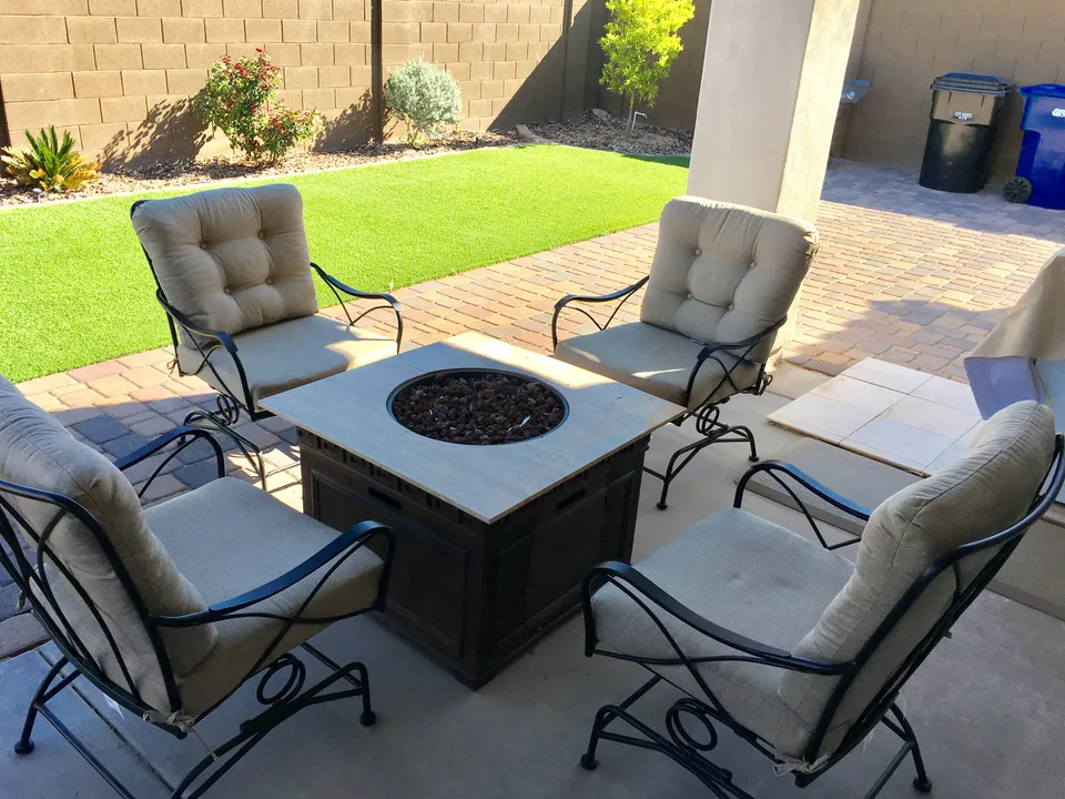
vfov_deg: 48.2
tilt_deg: -24.7
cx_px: 532
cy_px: 400
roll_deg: -3.9
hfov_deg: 61.7
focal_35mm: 29
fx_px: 892
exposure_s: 1/545
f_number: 2.2
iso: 25
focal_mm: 4.2
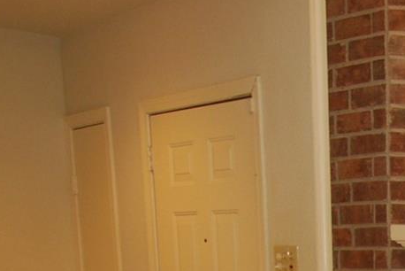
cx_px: 629
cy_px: 476
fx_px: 982
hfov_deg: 19.8
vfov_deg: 14.1
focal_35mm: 87
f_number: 3.5
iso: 400
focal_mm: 13
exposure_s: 1/50
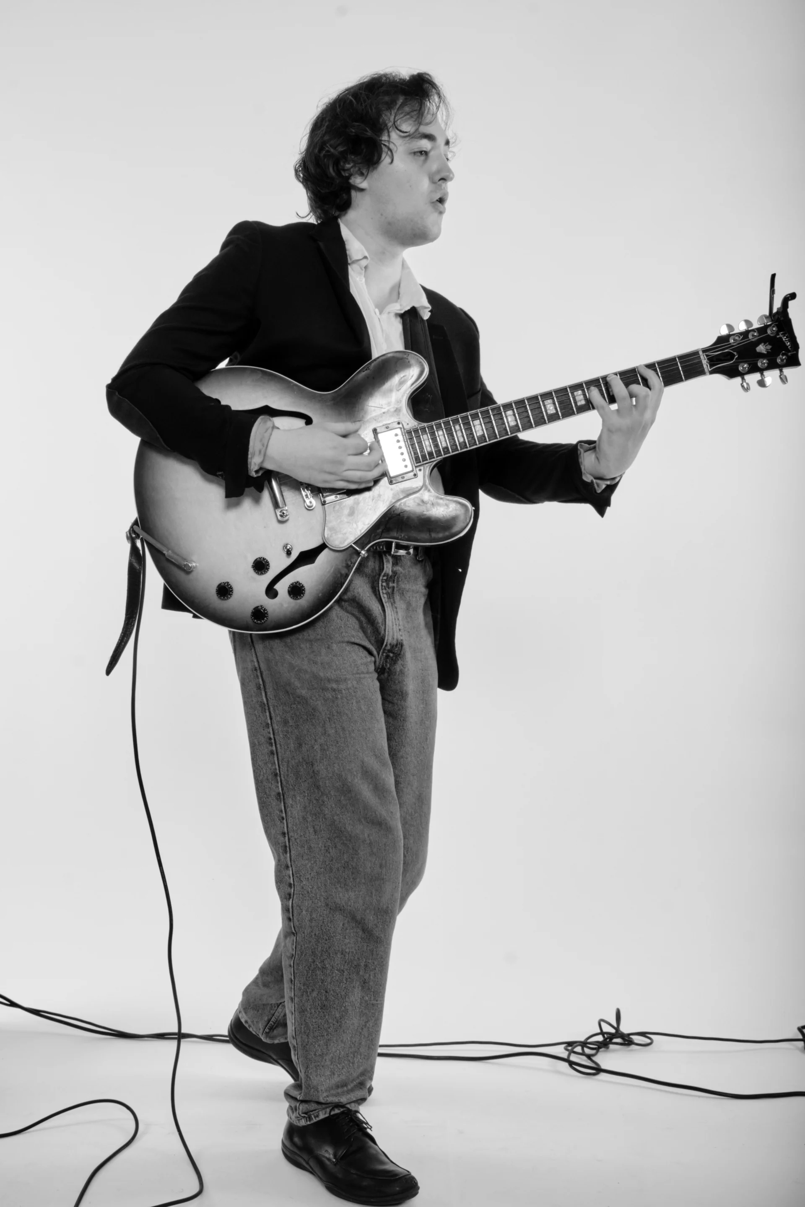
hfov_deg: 30.5
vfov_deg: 44.5
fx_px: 1476
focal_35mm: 44
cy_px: 604
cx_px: 402
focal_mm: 29.2
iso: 1600
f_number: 16
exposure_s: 1/320
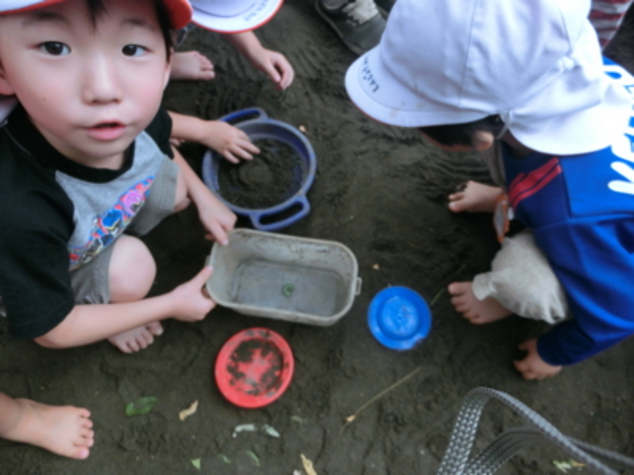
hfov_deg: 71.6
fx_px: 440
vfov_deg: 56.8
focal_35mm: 24
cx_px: 317
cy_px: 238
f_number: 3
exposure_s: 1/125
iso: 125
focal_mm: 4.24
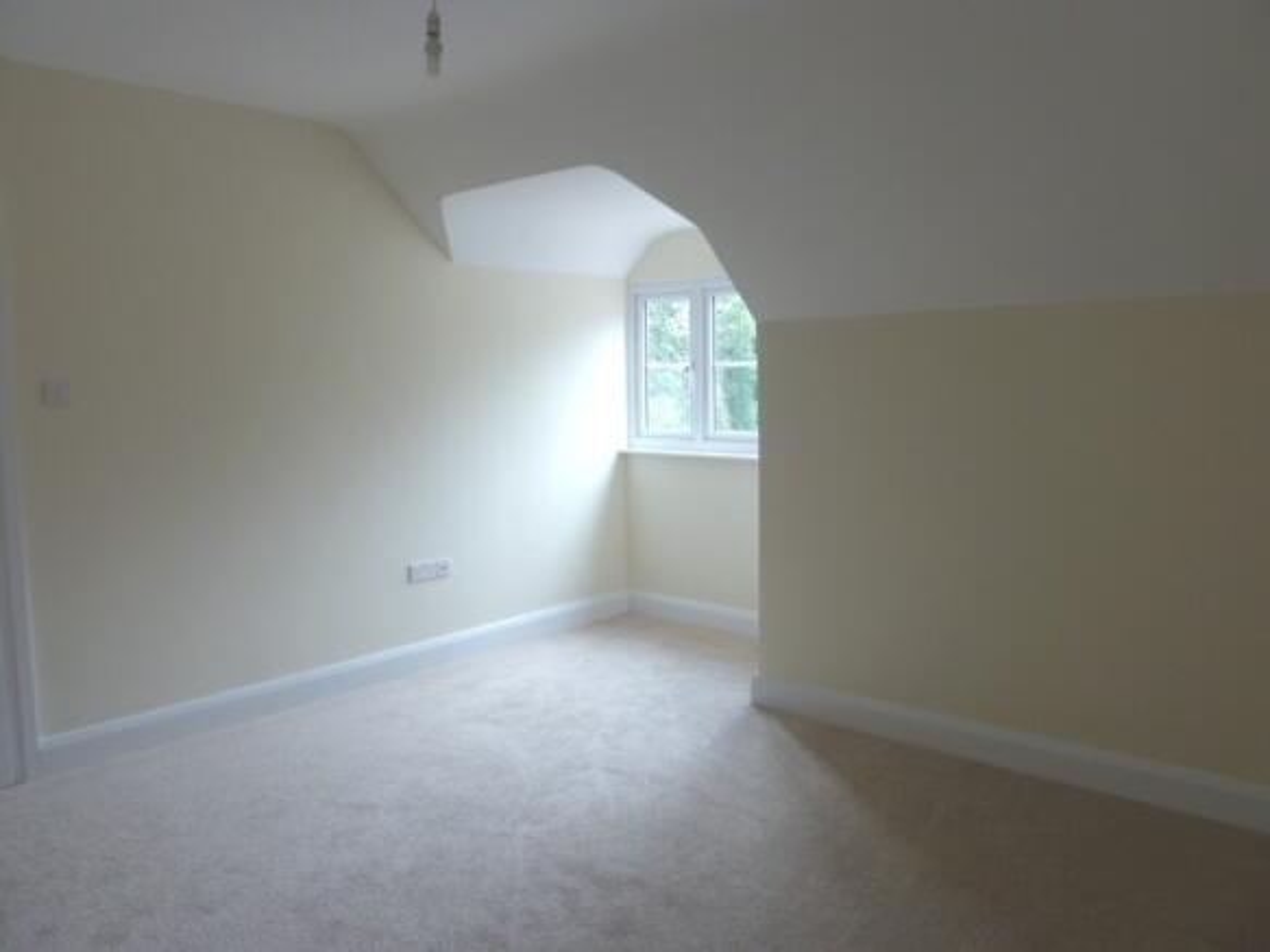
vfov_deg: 54.9
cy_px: 476
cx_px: 635
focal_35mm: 25
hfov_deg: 69.4
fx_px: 917
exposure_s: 1/30
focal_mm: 4.1
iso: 80
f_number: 3.3
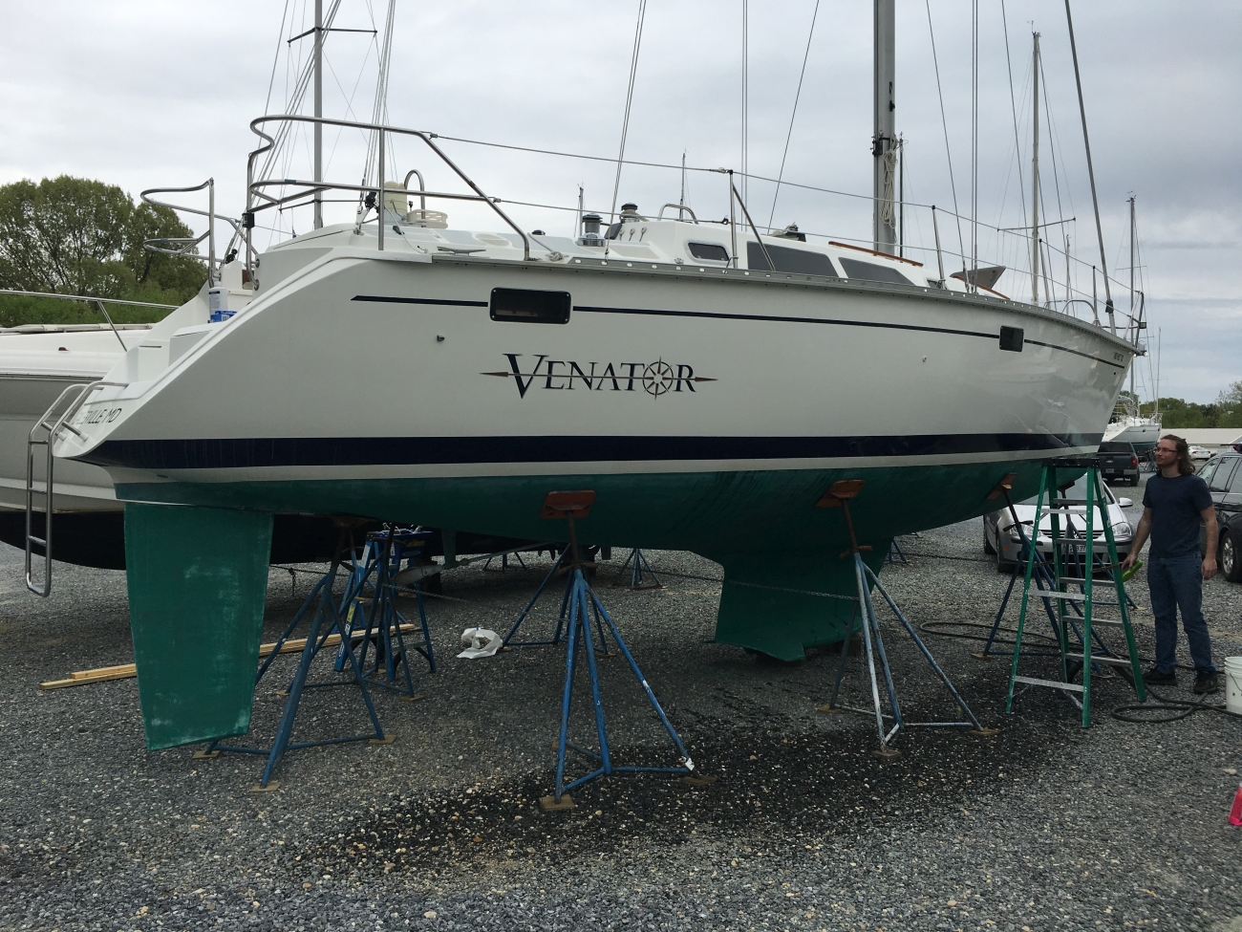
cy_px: 466
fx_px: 1041
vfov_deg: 48.2
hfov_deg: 61.7
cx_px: 621
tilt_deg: -1.2
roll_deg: -0.3
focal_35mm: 29
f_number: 2.2
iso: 25
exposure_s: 1/1241
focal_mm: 4.15
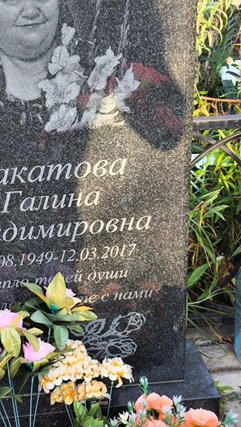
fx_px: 828
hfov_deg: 16.3
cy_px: 214
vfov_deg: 29.0
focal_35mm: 73
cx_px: 24
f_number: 1.7
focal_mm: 4.71
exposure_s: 1/111
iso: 50
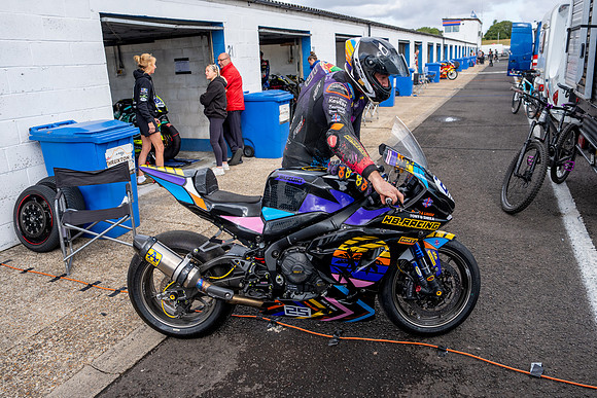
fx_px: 461
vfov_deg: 46.7
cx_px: 315
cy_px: 199
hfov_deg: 65.8
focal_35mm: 28
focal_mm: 24
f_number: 3.5
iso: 320
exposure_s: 1/1250
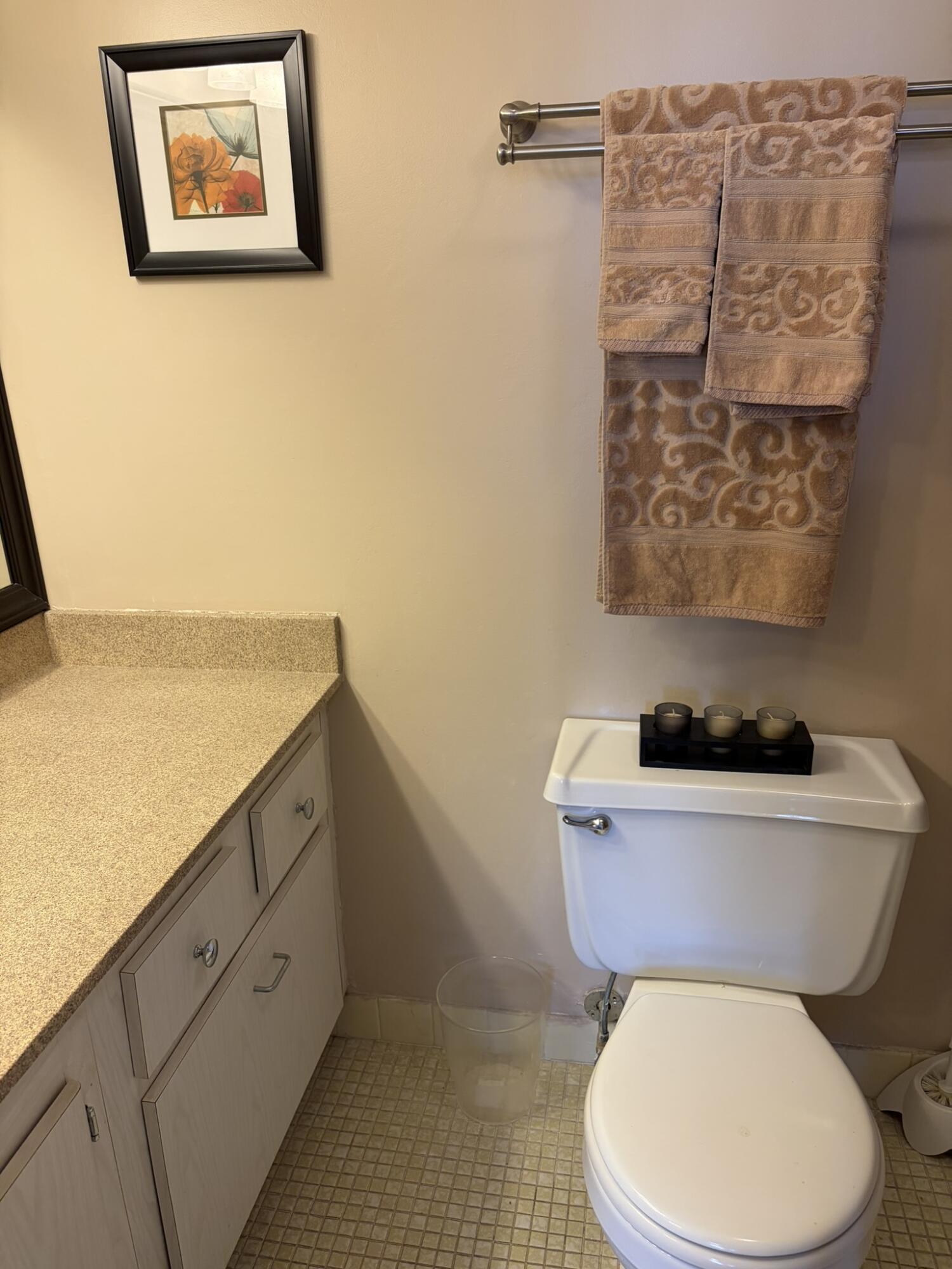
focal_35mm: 26
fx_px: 953
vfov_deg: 67.3
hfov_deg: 53.1
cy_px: 634
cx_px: 476
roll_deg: +2.0
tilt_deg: -18.5
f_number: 1.6
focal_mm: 5.96
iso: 125
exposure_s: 1/120
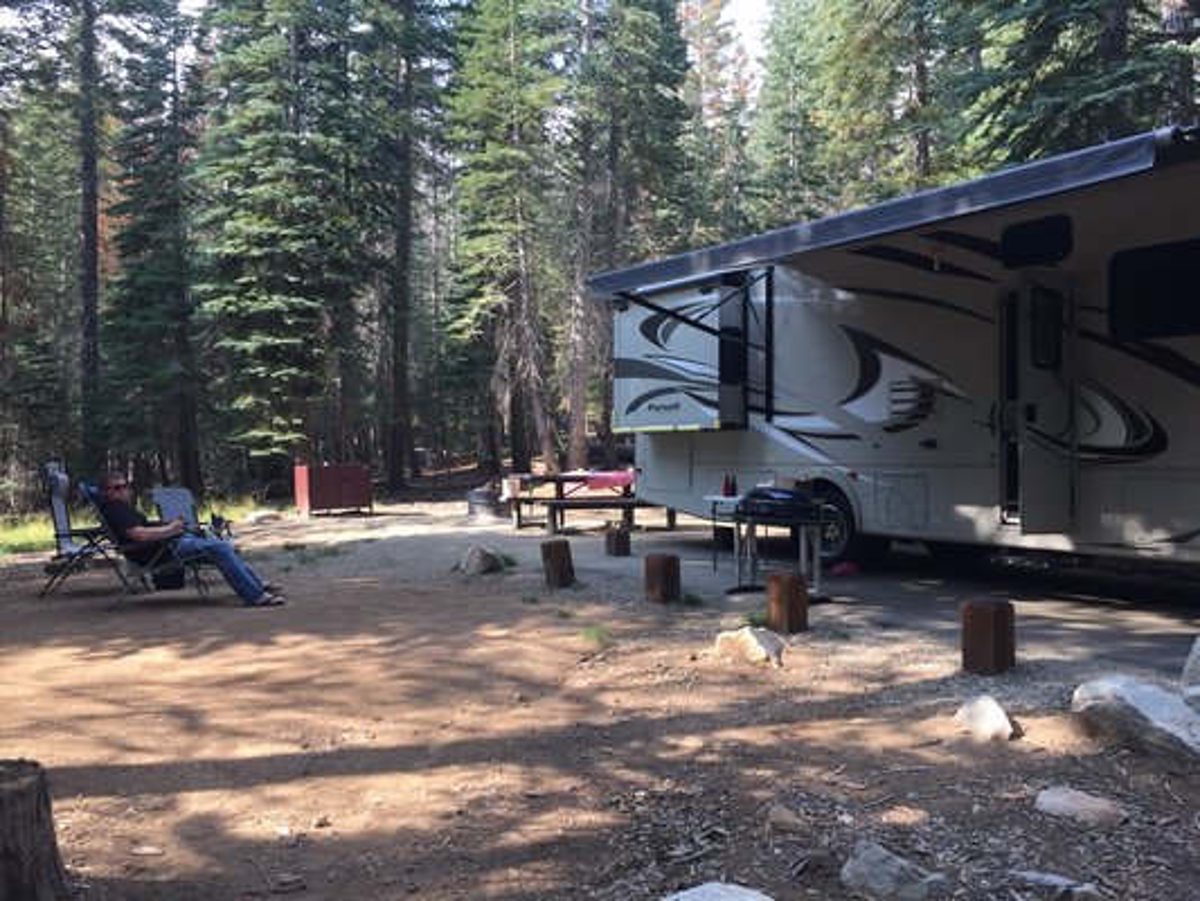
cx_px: 600
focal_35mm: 29
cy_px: 450
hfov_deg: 61.6
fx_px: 1006
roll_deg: -1.5
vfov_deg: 48.2
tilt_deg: +0.4
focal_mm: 4.15
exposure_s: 1/223
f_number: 2.2
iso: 32
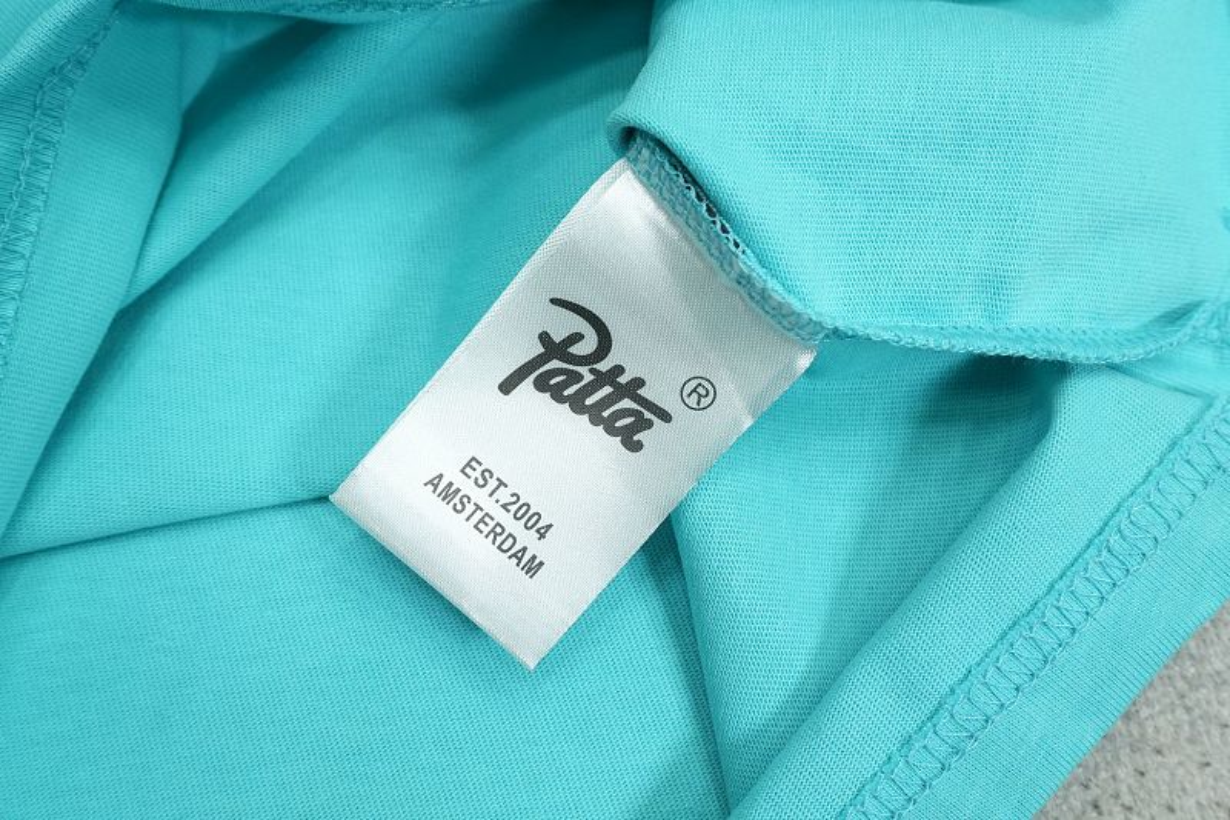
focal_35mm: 42
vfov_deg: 31.9
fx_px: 1435
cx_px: 615
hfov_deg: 46.4
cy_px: 410
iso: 1000
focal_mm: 28
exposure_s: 1/160
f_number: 8
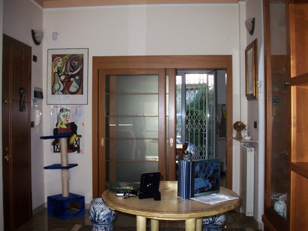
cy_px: 116
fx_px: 338
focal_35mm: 38
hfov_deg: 49.0
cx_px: 154
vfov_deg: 37.7
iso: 125
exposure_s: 1/60
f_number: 3.9
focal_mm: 6.3
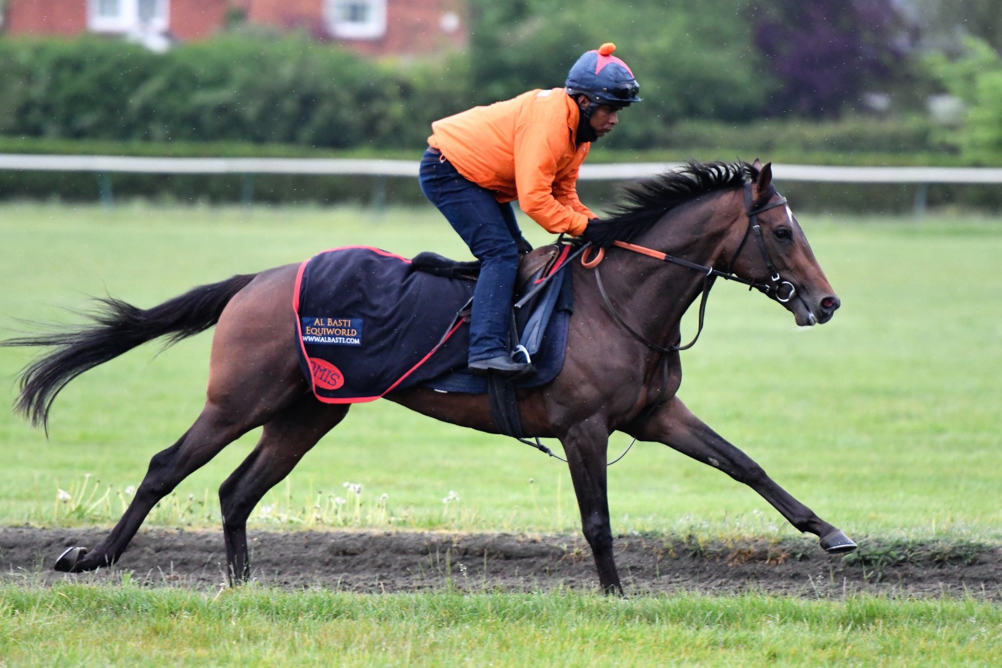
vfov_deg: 4.6
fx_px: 8349
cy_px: 334
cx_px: 501
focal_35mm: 300
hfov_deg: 6.9
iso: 3200
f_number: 2.8
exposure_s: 1/1600
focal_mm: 200
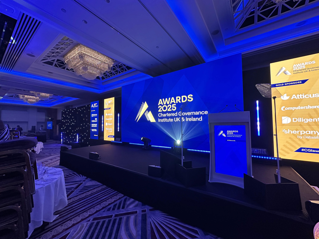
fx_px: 129
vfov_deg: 85.7
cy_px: 120
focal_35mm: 14
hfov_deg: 102.1
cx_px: 160
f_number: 2.2
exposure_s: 1/49
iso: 320
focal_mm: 2.22
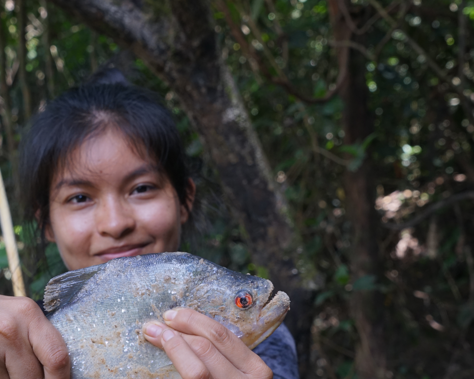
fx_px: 1108
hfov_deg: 23.9
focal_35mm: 79
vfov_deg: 19.4
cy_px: 241
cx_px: 132
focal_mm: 49
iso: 500
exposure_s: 1/80
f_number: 9
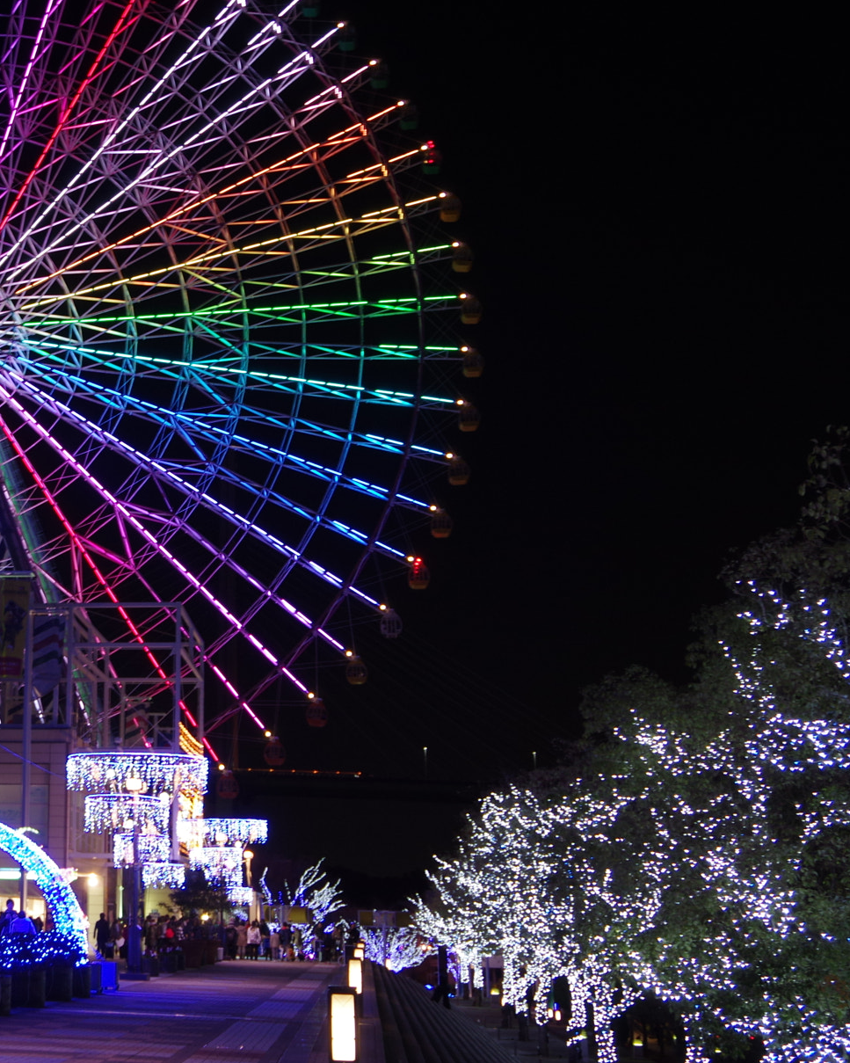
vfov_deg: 34.7
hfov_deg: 26.9
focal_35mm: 54
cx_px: 43
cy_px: 478
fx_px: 1698
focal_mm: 23
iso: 400
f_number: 4
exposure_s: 1/11.1
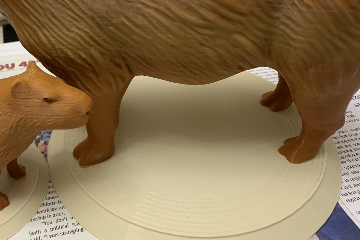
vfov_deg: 28.6
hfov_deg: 42.2
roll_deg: +1.1
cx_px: 122
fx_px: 460
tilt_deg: -32.5
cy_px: 48
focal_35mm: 46
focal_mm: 4.25
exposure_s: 1/60
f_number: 1.8
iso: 250
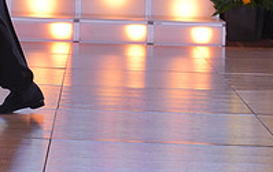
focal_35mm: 172
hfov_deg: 12.0
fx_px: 1282
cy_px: -86
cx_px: 12
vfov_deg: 7.5
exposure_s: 1/400
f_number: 4
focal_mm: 58
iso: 1250
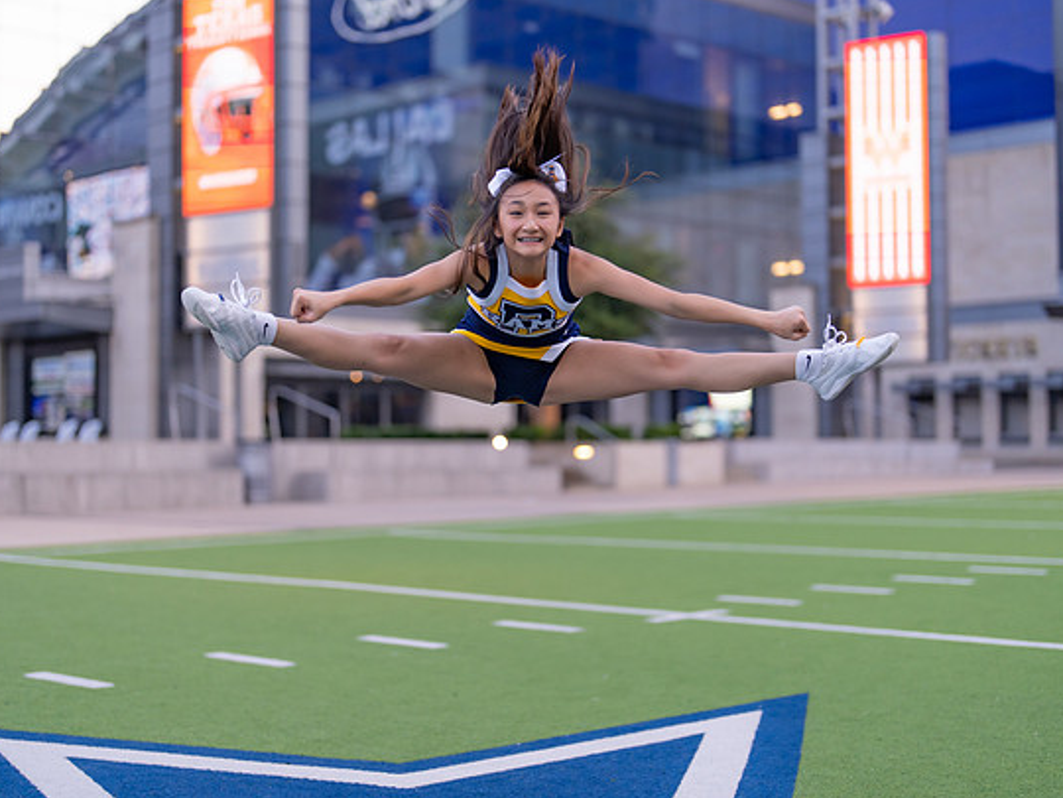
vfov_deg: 25.2
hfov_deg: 33.2
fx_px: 1781
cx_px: 512
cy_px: 404
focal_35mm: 58
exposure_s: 1/1250
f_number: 1.2
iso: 500
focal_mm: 50
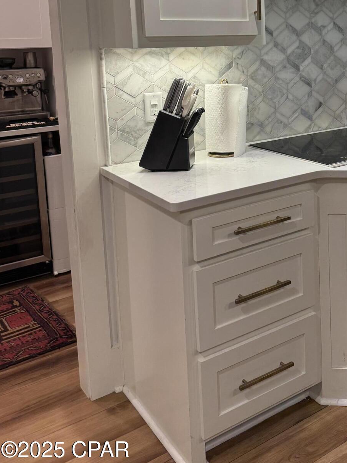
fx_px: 535
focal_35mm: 40
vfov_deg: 44.7
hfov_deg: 34.6
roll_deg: +2.2
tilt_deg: -6.1
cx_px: 288
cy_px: 99
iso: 200
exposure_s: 1/120
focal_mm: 6.76
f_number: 1.78
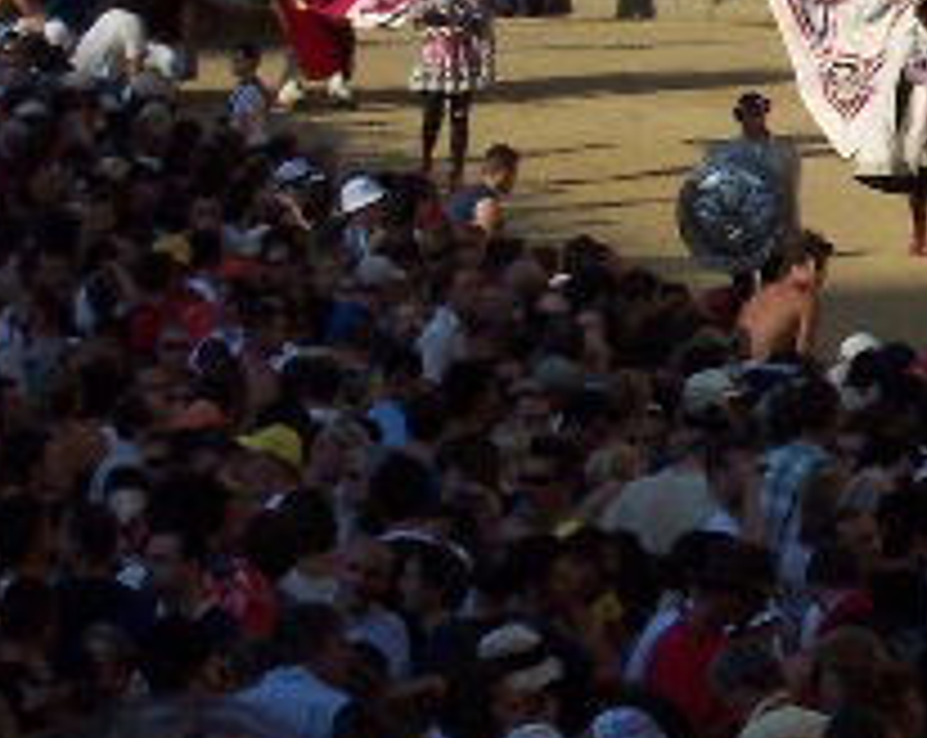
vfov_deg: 3.6
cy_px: -220
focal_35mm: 433
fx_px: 11857
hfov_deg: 4.4
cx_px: 1737
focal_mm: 24
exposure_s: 1/250
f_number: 8
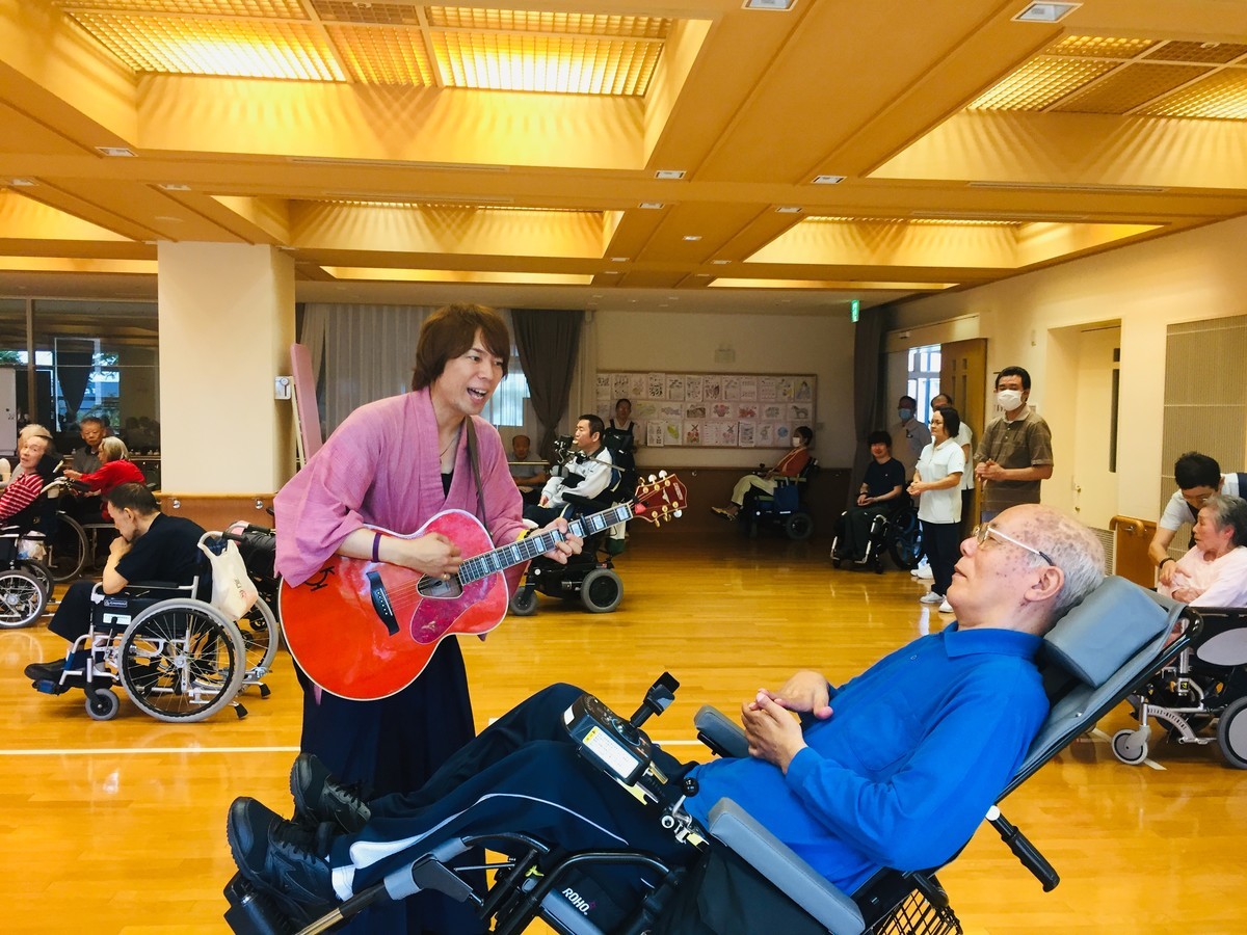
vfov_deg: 48.2
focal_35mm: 29
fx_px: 1045
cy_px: 468
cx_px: 624
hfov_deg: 61.7
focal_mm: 4.15
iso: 40
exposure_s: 1/30
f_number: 2.2
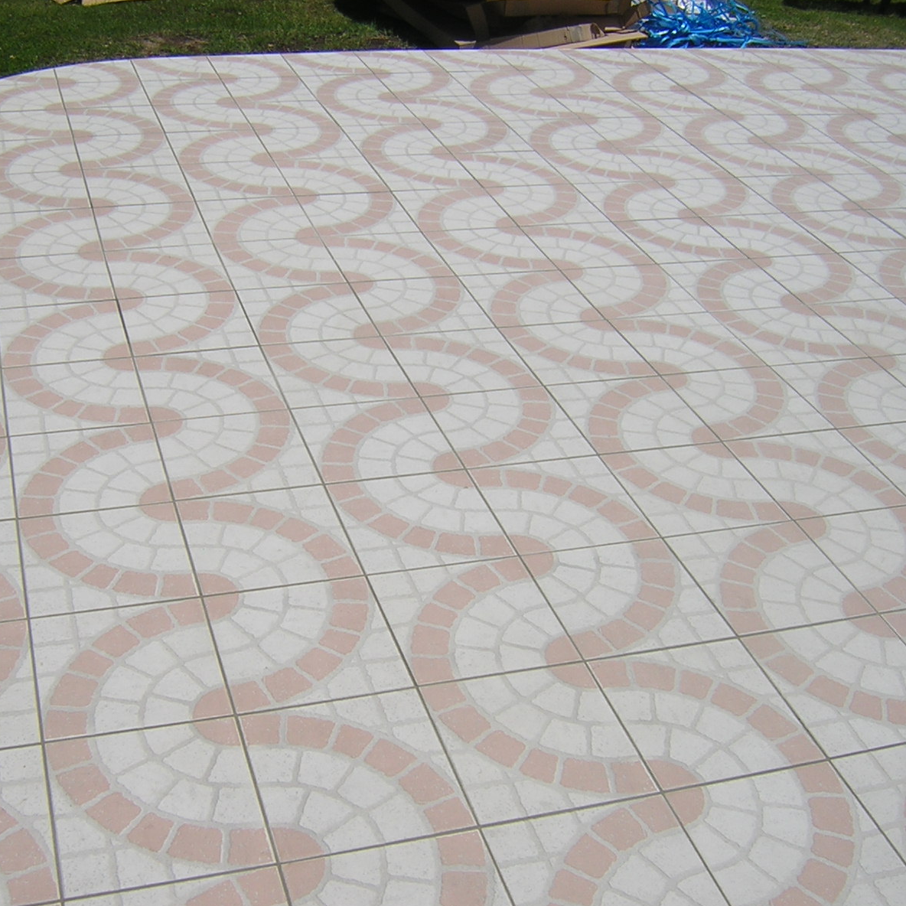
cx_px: 357
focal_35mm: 43
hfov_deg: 39.0
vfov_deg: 39.2
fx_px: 1273
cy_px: 457
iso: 100
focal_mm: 4.7
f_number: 5.2
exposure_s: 1/1149
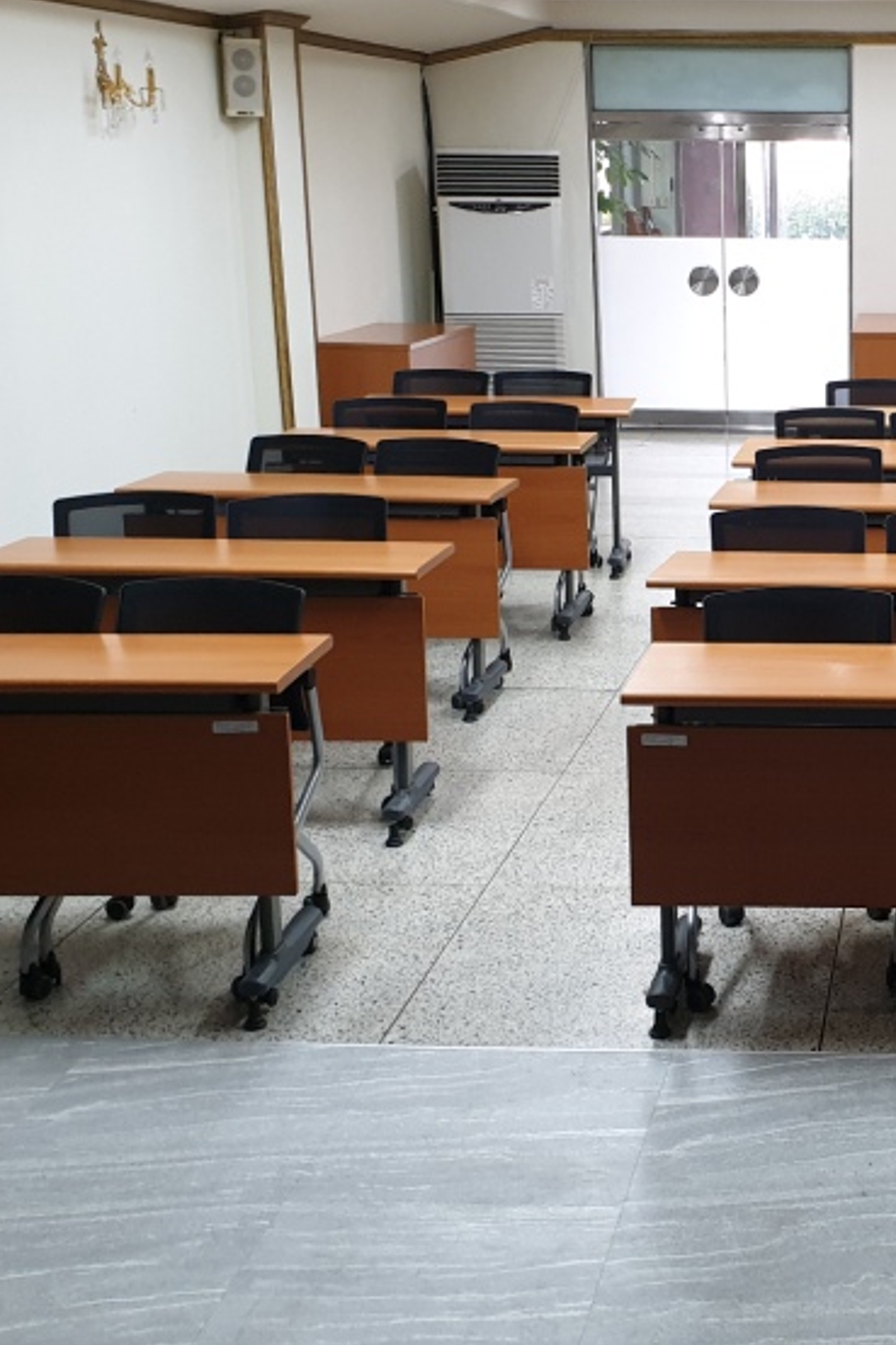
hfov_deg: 25.6
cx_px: 901
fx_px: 1868
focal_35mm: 50
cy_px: 597
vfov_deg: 39.6
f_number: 2.4
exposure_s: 1/60
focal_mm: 4.3
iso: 250
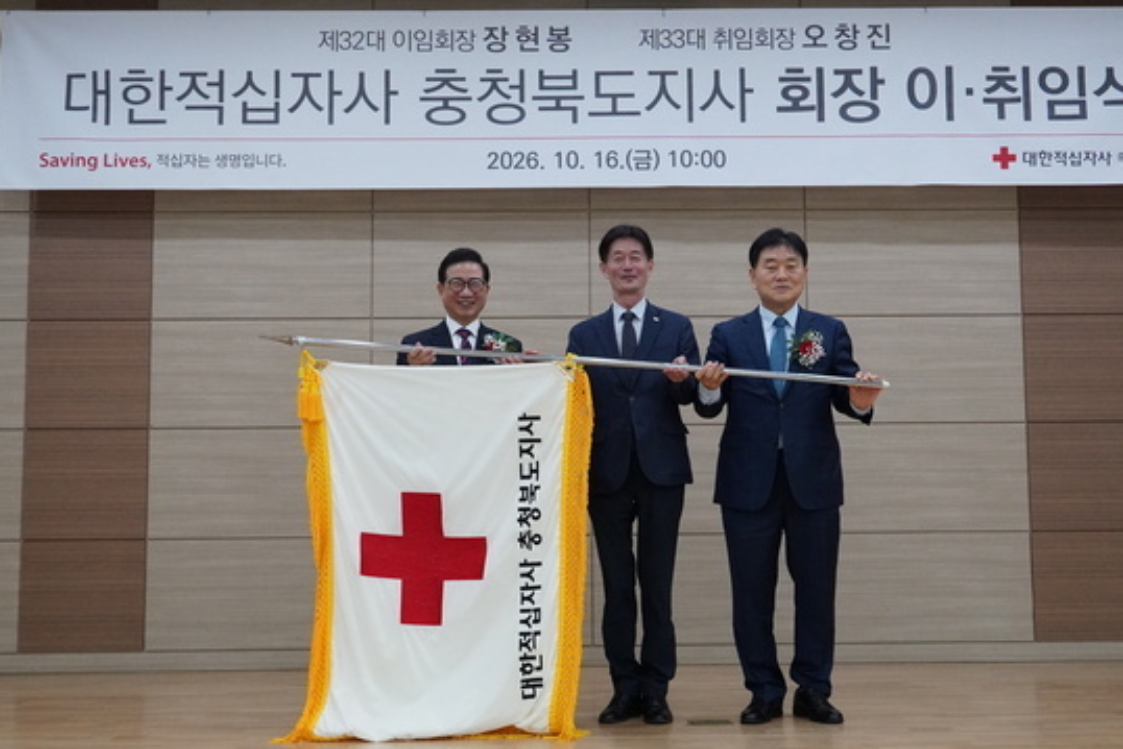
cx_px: 599
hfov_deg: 46.4
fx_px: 1310
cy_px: 422
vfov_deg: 31.9
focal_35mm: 42
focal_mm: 24
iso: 3200
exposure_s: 1/250
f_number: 5
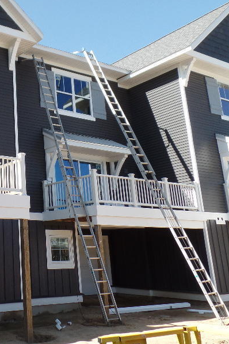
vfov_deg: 47.1
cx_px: -21
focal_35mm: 41
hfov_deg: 29.5
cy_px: 135
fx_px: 391
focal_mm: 4.1
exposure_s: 1/350
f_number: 3.5
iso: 80
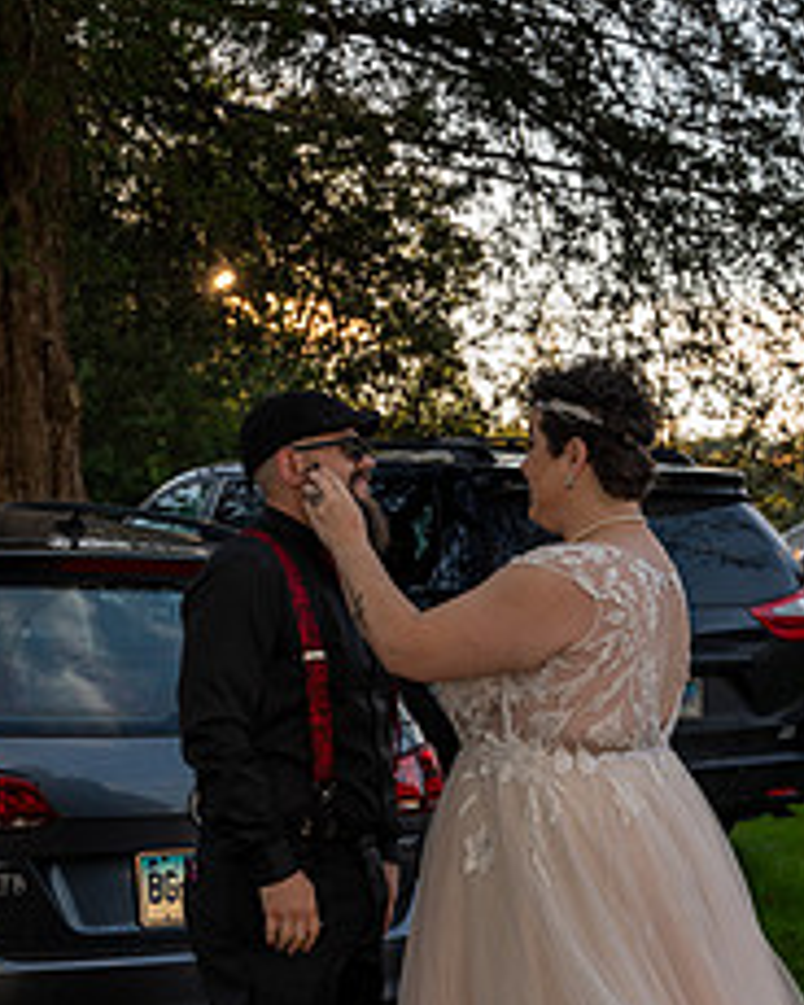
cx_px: 483
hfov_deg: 22.4
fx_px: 2023
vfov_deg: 27.4
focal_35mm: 68
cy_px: 787
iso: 100
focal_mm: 37
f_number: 4
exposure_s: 1/200
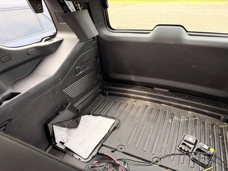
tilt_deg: -28.5
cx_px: 114
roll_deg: +3.4
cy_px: 86
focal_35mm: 24
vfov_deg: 56.8
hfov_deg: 71.6
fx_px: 158
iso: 250
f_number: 1.78
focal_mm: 6.76
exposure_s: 1/60
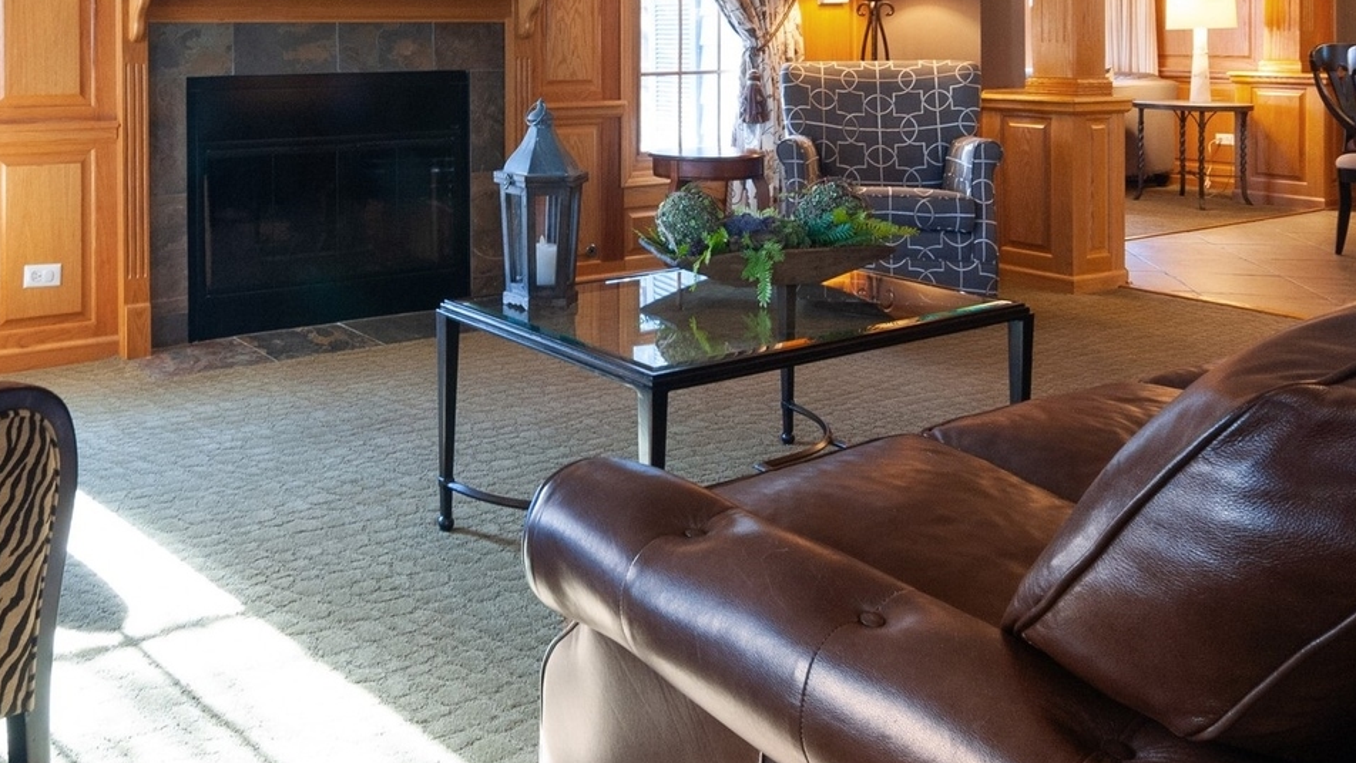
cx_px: 481
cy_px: 87
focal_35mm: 32
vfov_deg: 34.8
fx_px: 1151
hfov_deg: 59.9
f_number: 9
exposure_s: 1/1.25
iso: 200
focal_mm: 12
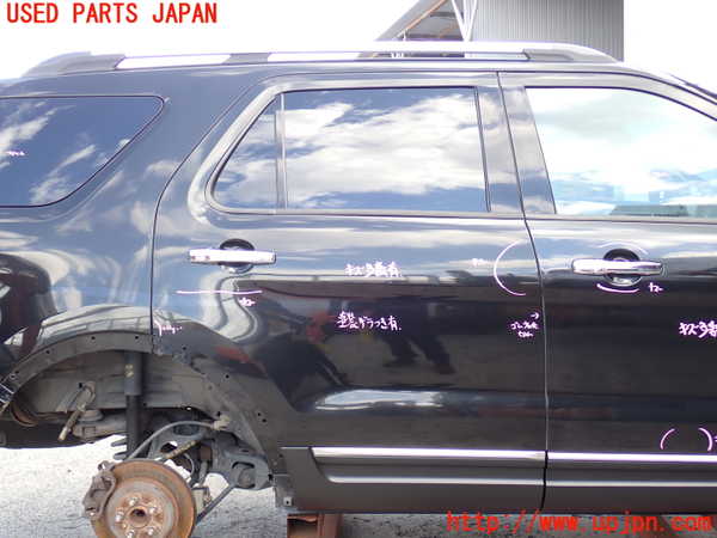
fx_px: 911
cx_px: 358
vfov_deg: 32.9
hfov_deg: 42.9
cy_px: 269
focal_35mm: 44
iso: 125
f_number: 2.9
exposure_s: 1/80
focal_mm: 7.84
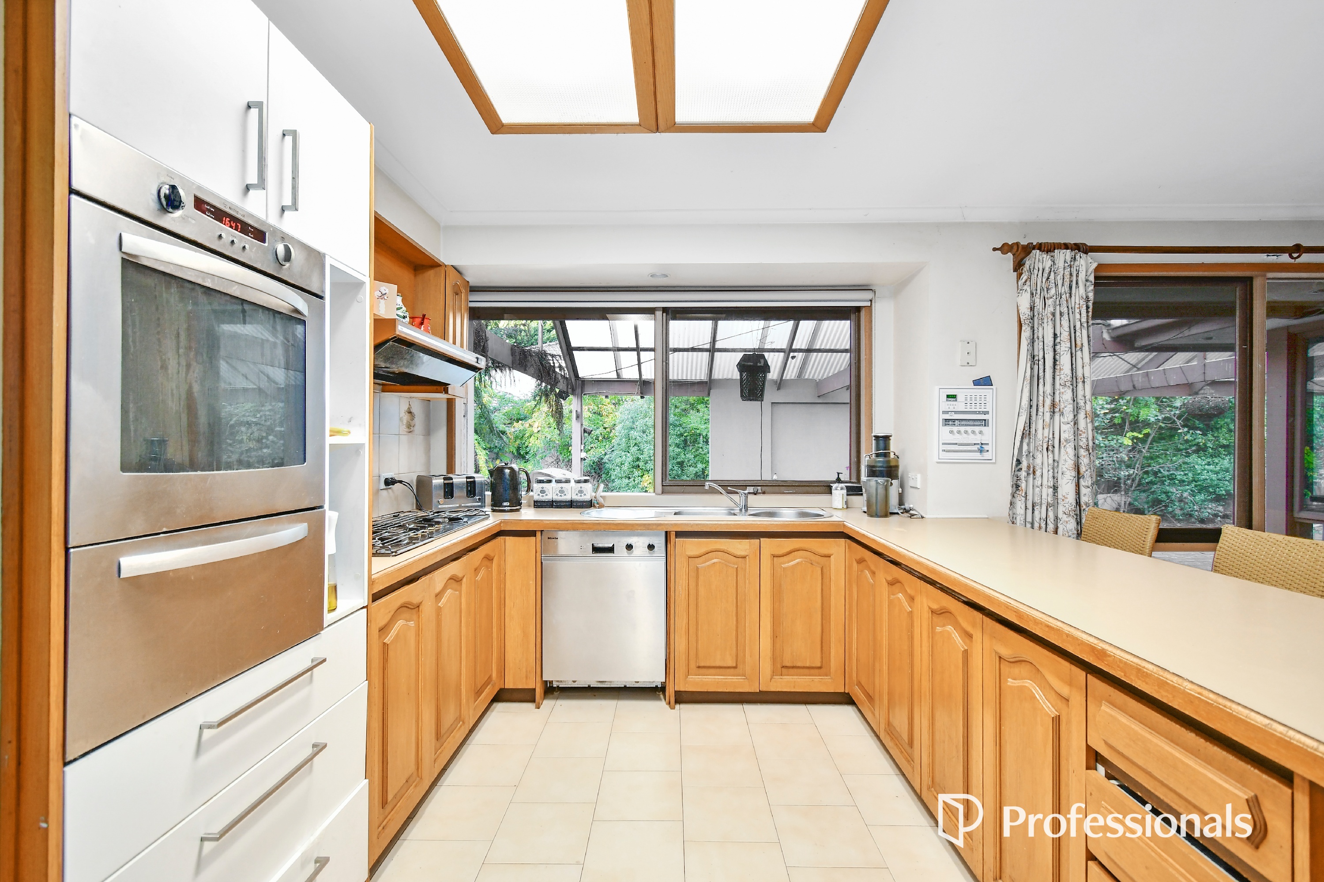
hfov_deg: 100.4
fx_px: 552
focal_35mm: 15
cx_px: 662
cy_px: 441
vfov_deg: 77.3
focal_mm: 10
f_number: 4.5
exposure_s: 1/4
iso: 100
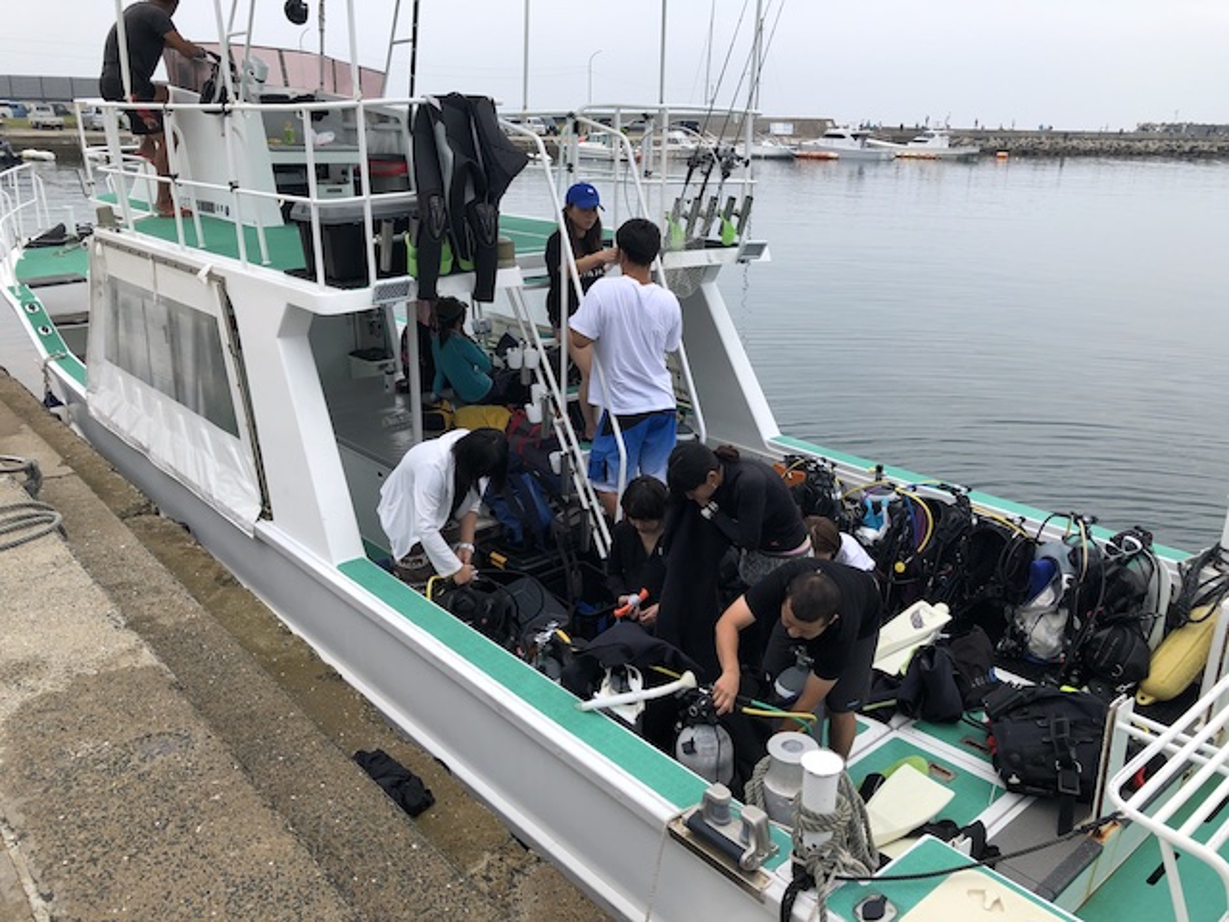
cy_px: 461
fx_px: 994
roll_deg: -1.3
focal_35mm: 28
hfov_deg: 63.4
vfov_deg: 49.7
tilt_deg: -16.7
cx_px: 614
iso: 20
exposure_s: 1/501
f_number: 1.8
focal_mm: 3.99
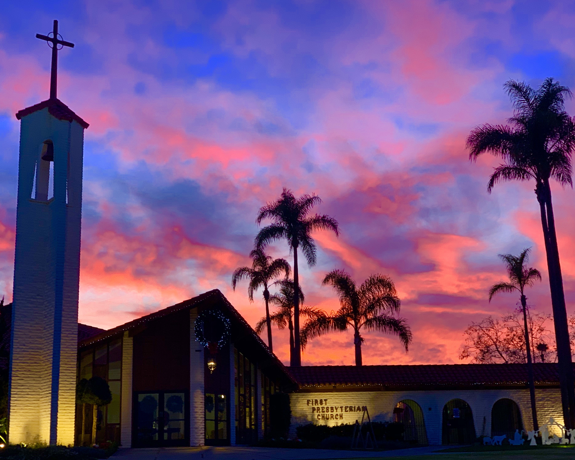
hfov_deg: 34.1
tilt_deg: +15.2
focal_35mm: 55
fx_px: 936
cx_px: 291
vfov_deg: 27.6
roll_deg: +1.6
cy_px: 228
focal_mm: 6
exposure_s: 1/76
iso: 125
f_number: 2.4
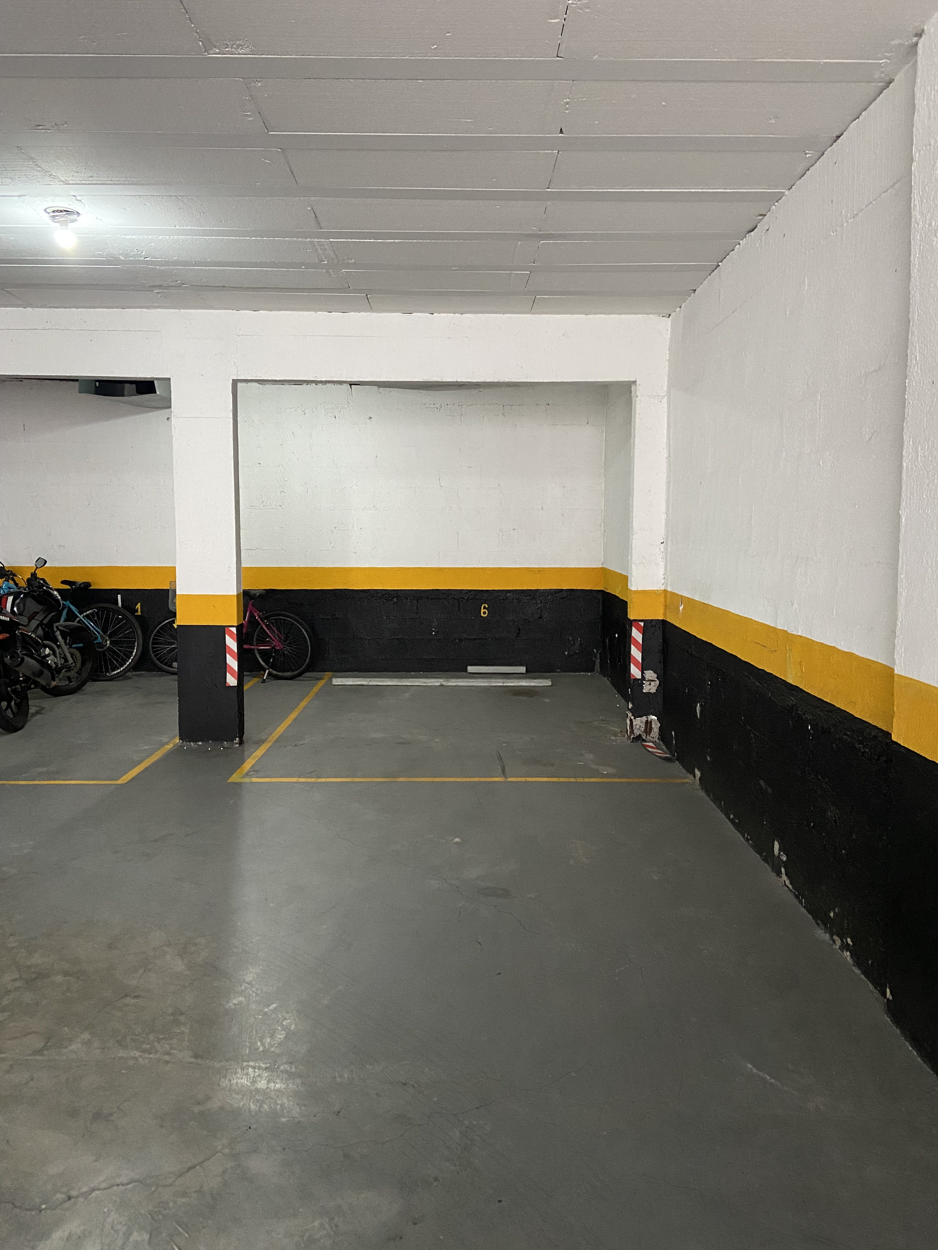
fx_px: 939
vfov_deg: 67.3
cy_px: 625
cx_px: 469
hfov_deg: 53.1
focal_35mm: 26
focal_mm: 4.25
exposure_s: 1/60
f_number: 1.8
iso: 500
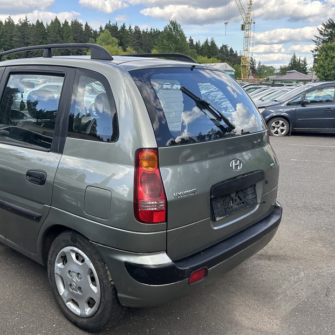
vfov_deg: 47.2
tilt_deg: -11.6
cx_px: 110
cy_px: 173
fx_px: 383
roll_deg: +0.2
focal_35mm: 35
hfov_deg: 46.4
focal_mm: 6.86
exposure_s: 1/816
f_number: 1.78
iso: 80
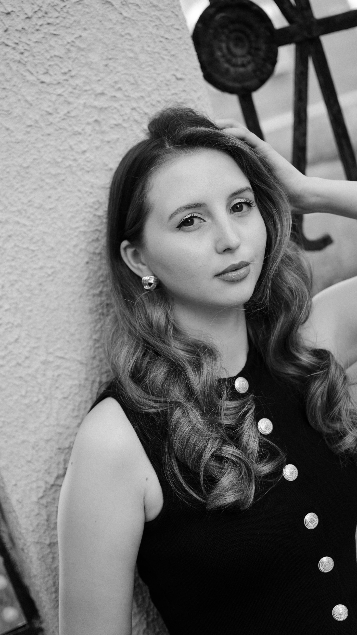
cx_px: 174
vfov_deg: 37.8
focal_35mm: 55
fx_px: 925
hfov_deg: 21.8
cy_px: 318
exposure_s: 1/320
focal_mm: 35
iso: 100
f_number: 2.5
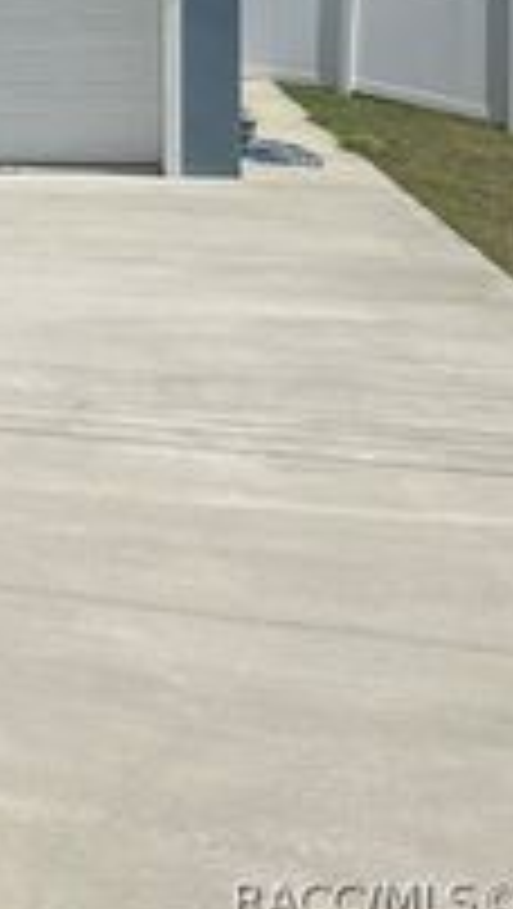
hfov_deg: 13.9
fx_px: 1689
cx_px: -590
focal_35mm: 70
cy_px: 92
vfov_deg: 28.9
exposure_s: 1/8403
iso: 32
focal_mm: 4.2
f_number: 1.6
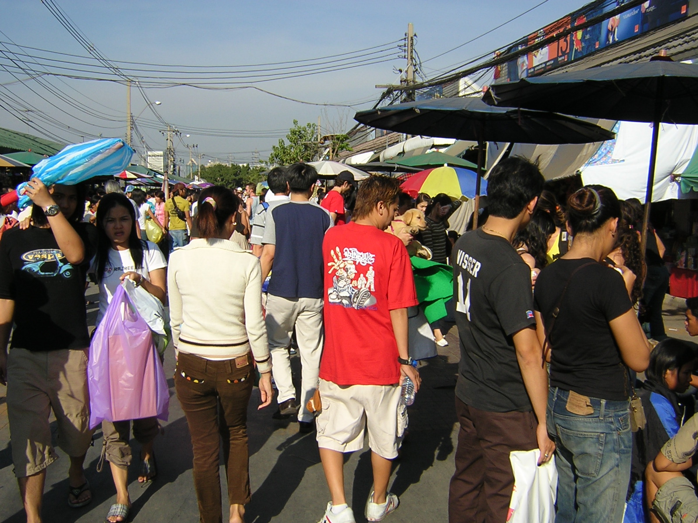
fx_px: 726
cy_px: 262
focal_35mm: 36
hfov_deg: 51.4
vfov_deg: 39.7
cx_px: 349
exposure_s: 1/411
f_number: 5.2
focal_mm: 4.7
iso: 100
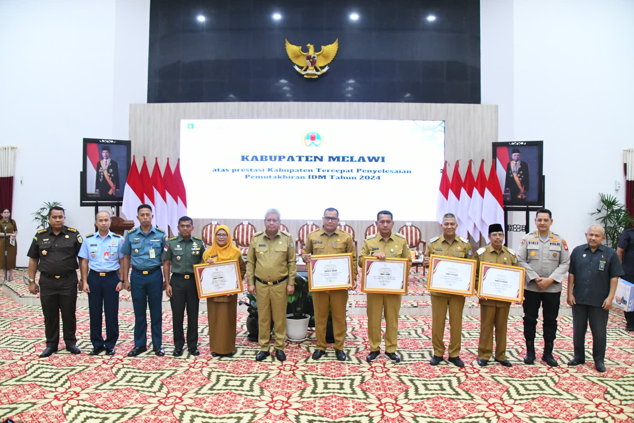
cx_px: 317
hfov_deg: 65.5
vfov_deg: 46.4
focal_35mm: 28
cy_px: 212
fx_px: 493
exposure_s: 1/160
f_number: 5.6
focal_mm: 19
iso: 6400
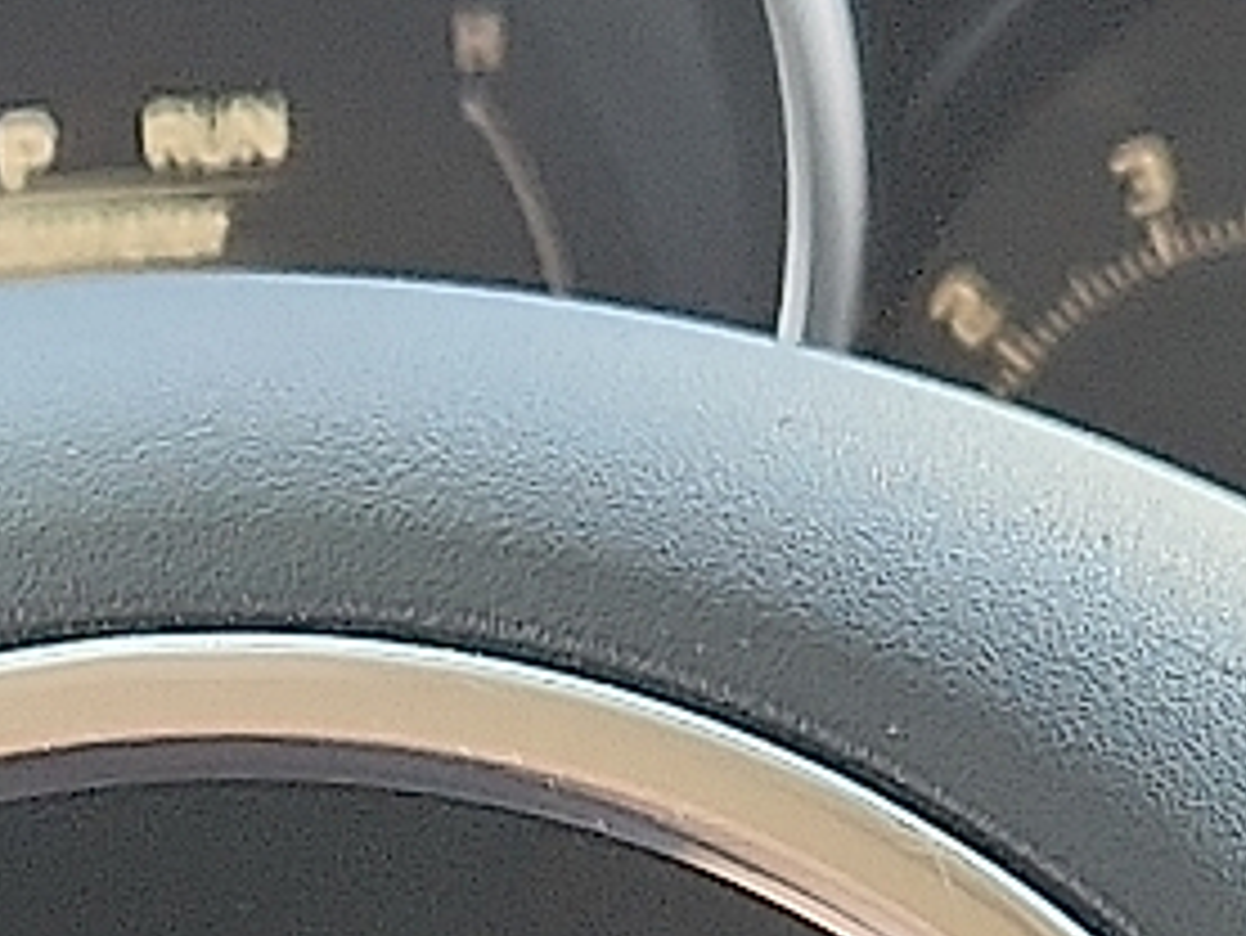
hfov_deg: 14.7
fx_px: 4789
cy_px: 1804
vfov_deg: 10.4
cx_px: 270
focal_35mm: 133
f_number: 1.8
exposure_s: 1/59.2
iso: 81
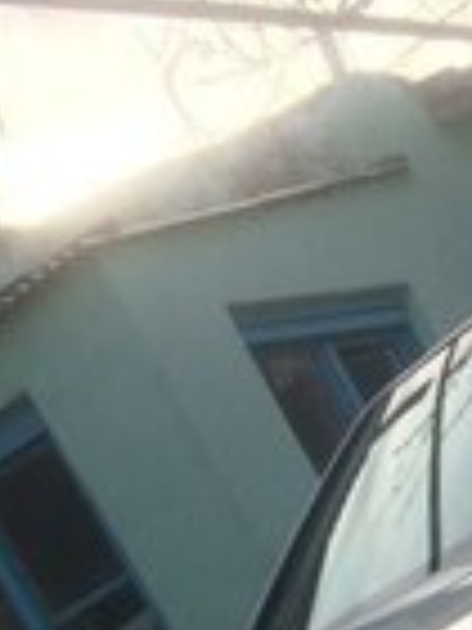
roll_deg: +28.7
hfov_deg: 13.1
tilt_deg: -10.3
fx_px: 1873
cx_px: 814
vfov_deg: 17.7
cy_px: 846
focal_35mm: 103
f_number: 2.2
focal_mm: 4.15
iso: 32
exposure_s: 1/805
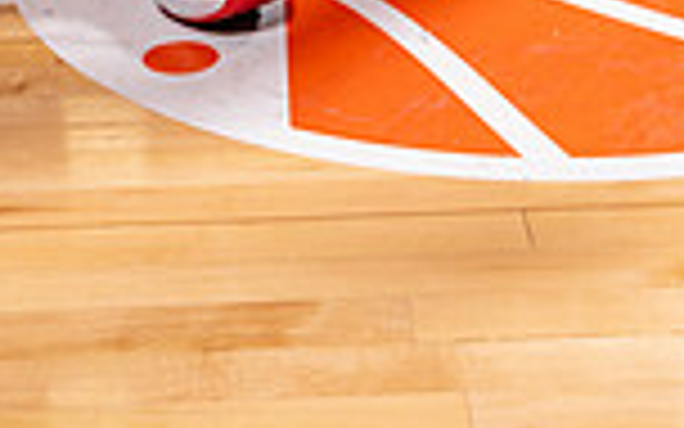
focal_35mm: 112
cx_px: 302
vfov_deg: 10.5
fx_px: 2088
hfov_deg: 18.6
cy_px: -500
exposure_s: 1/125
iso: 100
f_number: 6.3
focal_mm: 37
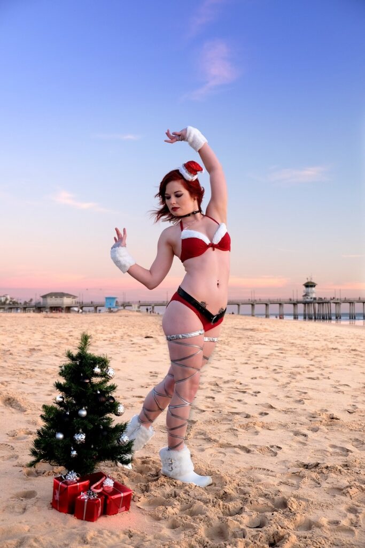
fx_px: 532
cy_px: 274
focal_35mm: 35
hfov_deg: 37.9
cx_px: 182
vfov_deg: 54.4
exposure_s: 1/27
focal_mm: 23.3
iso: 400
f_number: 3.2
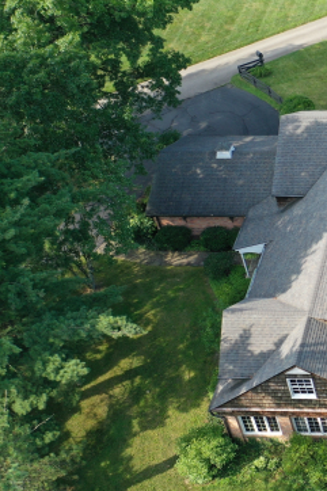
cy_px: 218
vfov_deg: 34.5
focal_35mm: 58
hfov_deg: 20.3
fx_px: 791
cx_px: 478
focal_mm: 10.26
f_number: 2.8
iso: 100
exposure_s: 1/200
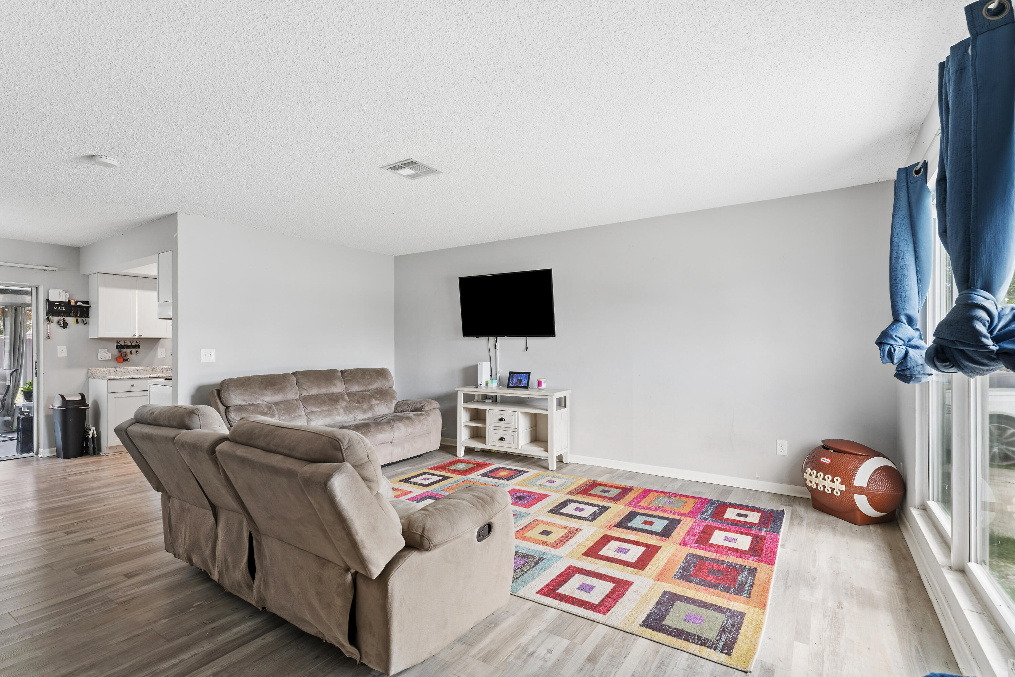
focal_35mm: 17
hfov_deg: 94.6
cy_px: 338
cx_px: 508
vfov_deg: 71.7
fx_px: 468
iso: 200
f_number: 8
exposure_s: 1/8
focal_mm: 16.6
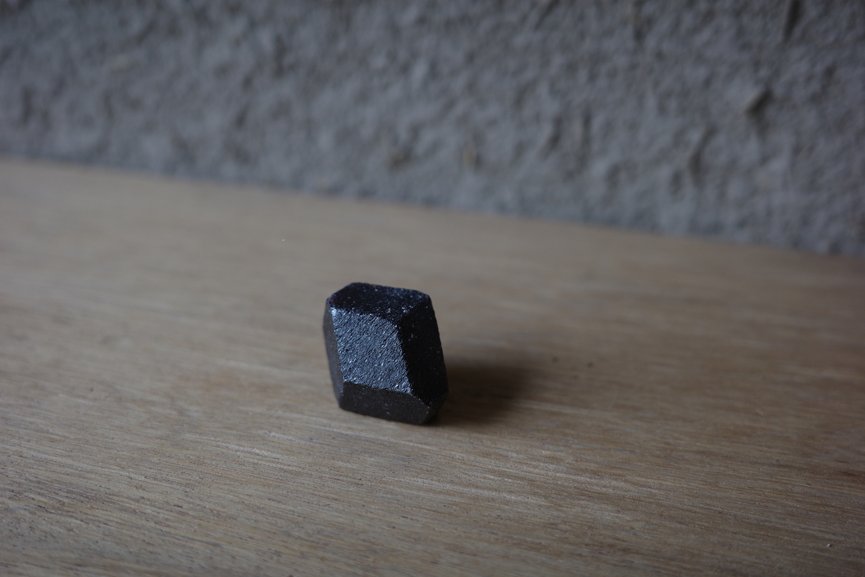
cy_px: 288
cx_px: 432
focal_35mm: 40
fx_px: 961
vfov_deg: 33.4
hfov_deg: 48.5
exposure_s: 1/100
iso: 200
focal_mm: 26
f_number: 2.8
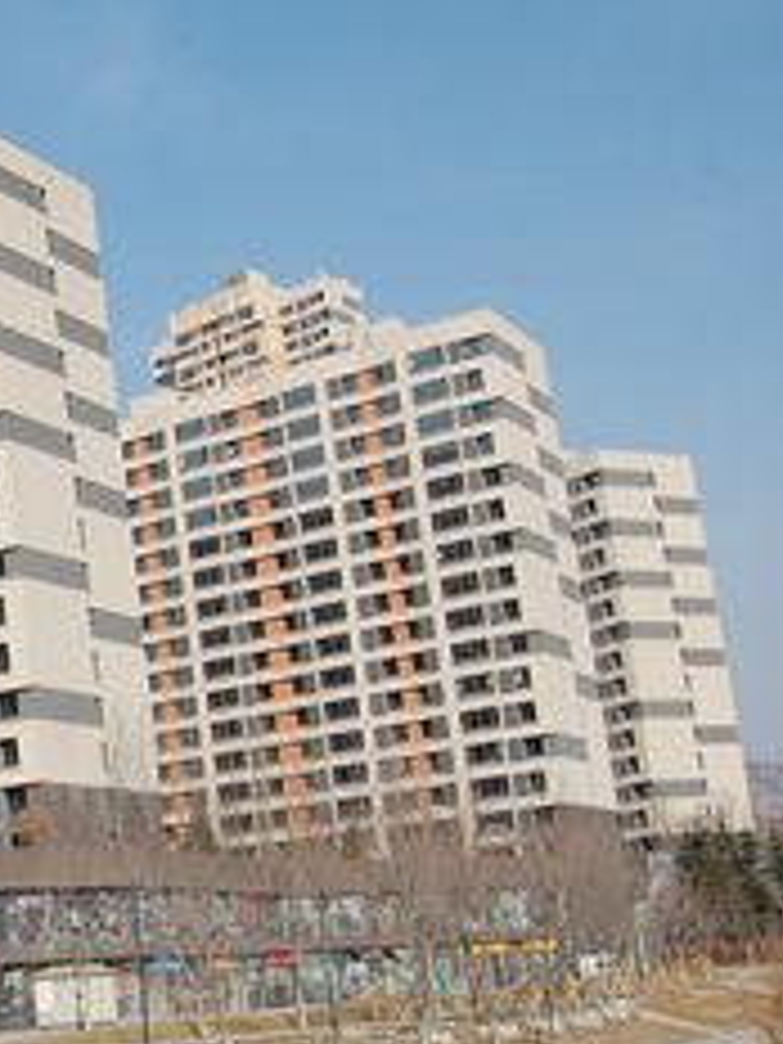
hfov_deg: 23.0
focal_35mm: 56
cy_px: 662
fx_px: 1689
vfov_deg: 34.1
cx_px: -256
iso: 200
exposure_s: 1/400
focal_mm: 18
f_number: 10
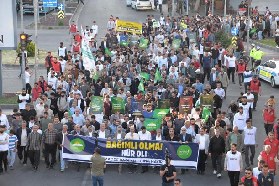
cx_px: 140
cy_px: 93
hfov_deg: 18.3
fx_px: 868
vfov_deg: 12.2
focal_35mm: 112
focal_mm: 112
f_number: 5.3
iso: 400
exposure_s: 1/100
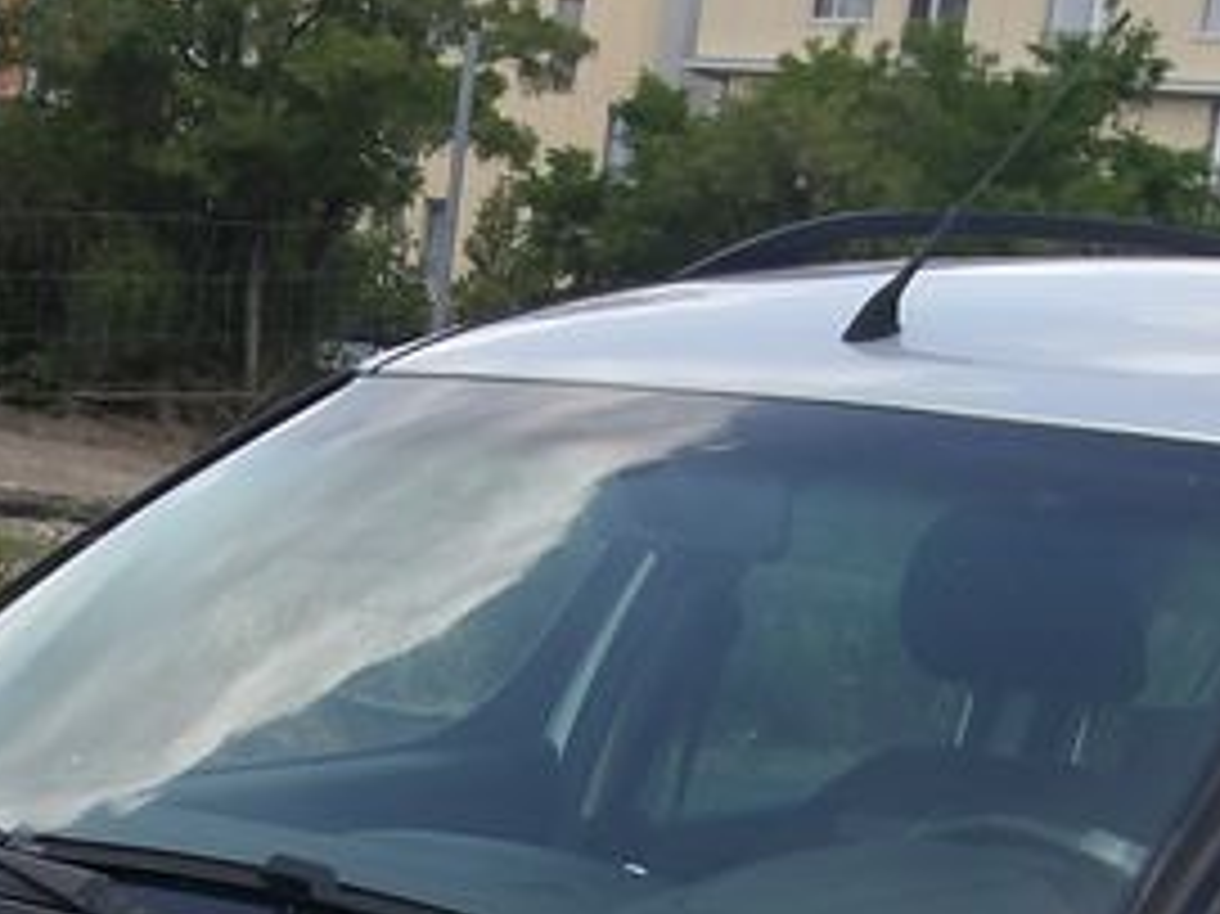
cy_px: 1423
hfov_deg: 19.3
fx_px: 3593
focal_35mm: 102
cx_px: 540
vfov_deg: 13.5
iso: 100
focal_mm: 4.9
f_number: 10.4
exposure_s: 1/97
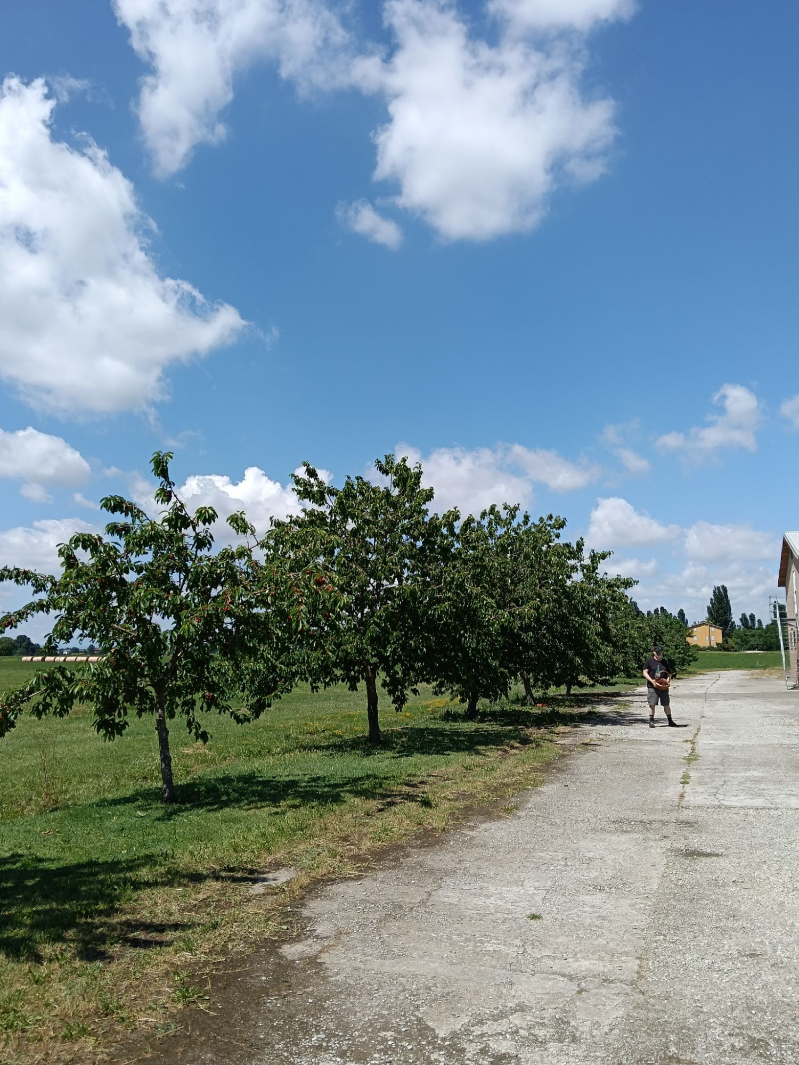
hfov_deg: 51.4
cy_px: 532
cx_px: 400
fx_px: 831
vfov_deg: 65.3
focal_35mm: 27
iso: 64
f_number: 1.8
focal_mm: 3.98
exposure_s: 1/997
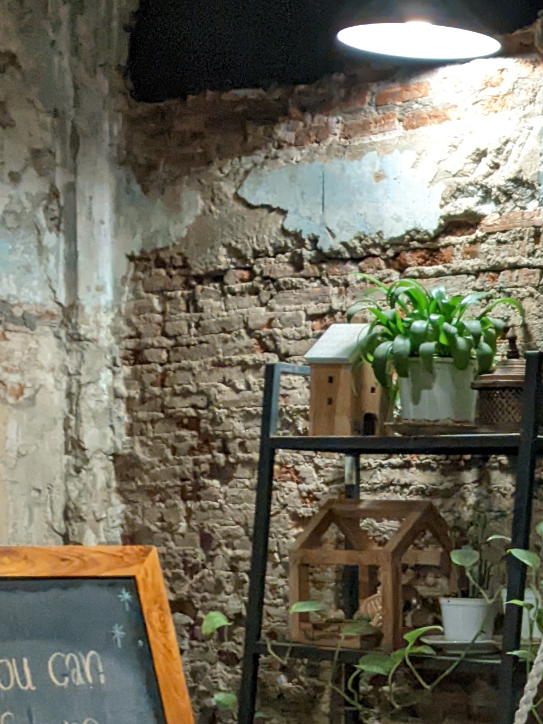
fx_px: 1757
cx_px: 663
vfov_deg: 22.7
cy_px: 666
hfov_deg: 16.8
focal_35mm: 84
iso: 534
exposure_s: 1/33.3
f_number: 1.8
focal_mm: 4.44
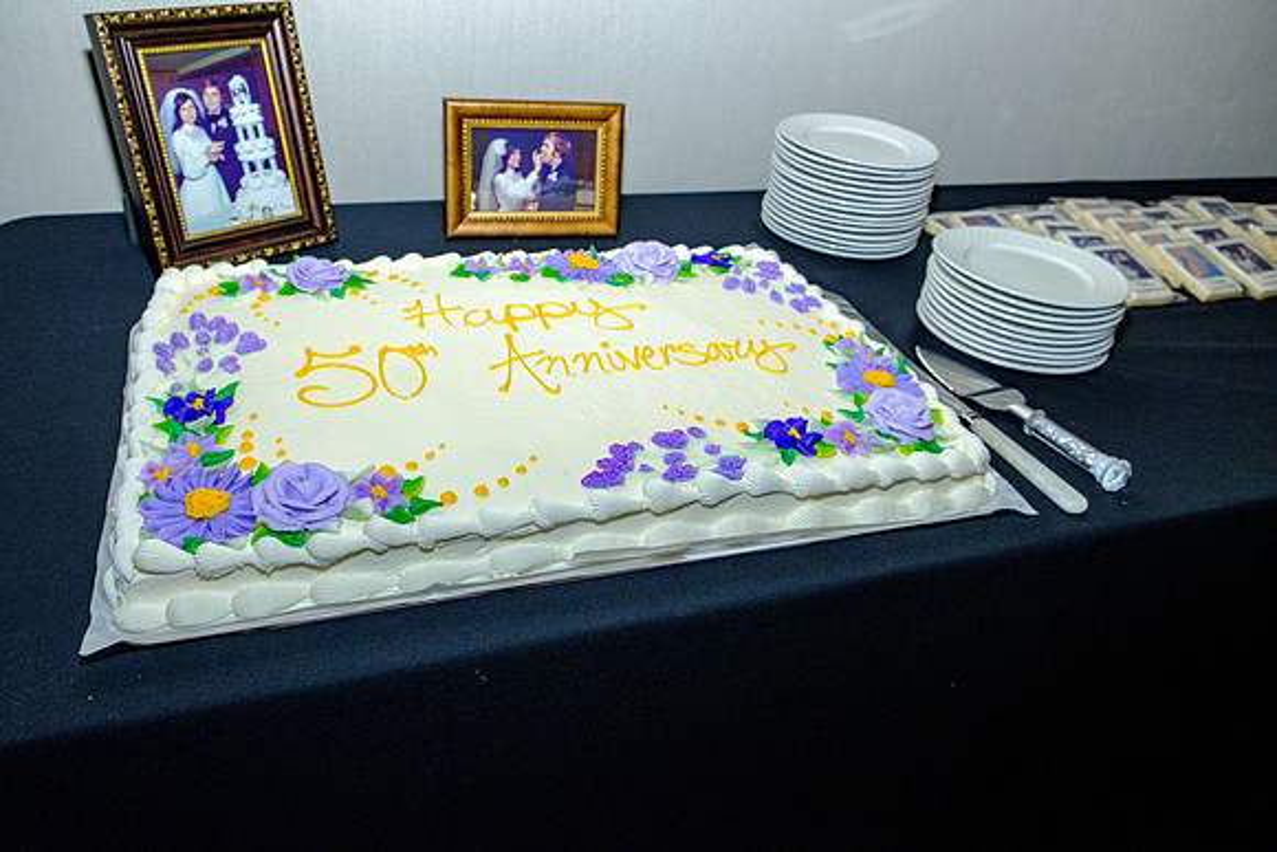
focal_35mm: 27
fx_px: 958
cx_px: 638
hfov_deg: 67.4
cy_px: 426
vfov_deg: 48.0
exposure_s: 1/160
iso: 1600
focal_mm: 18
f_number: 5.6
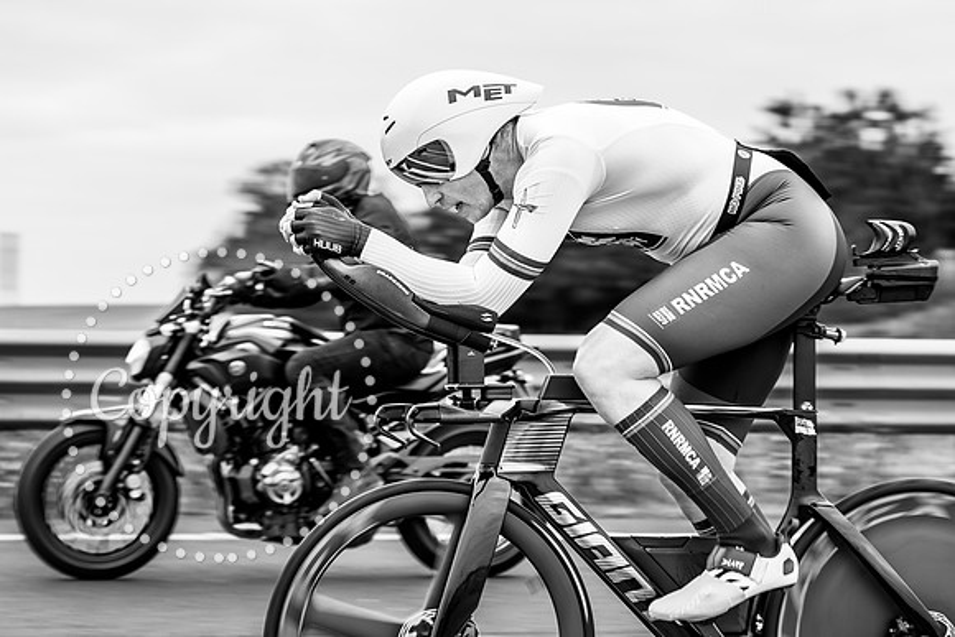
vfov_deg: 13.2
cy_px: 280
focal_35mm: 104
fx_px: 2749
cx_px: 573
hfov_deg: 19.7
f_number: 4.5
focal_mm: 70
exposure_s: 1/250
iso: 100
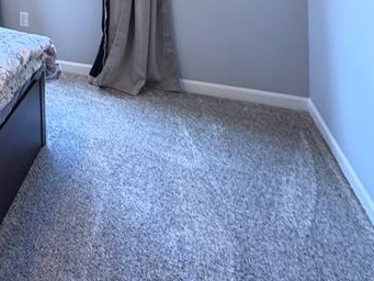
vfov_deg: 27.7
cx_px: -91
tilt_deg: -2.2
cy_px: -97
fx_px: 454
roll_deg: +1.6
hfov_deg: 34.4
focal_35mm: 42
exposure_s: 1/60
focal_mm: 2.22
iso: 250
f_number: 2.2
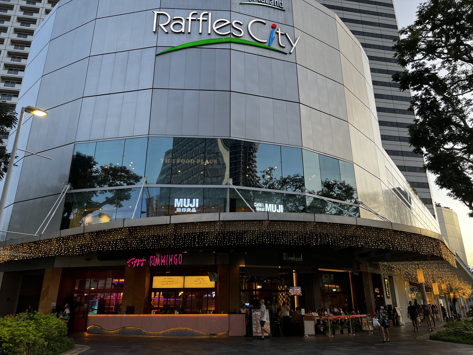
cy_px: 178
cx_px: 236
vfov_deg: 53.1
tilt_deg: +18.5
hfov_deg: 67.3
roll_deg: -0.6
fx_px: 355
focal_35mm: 26
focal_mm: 5.7
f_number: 1.5
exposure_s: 1/100
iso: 40
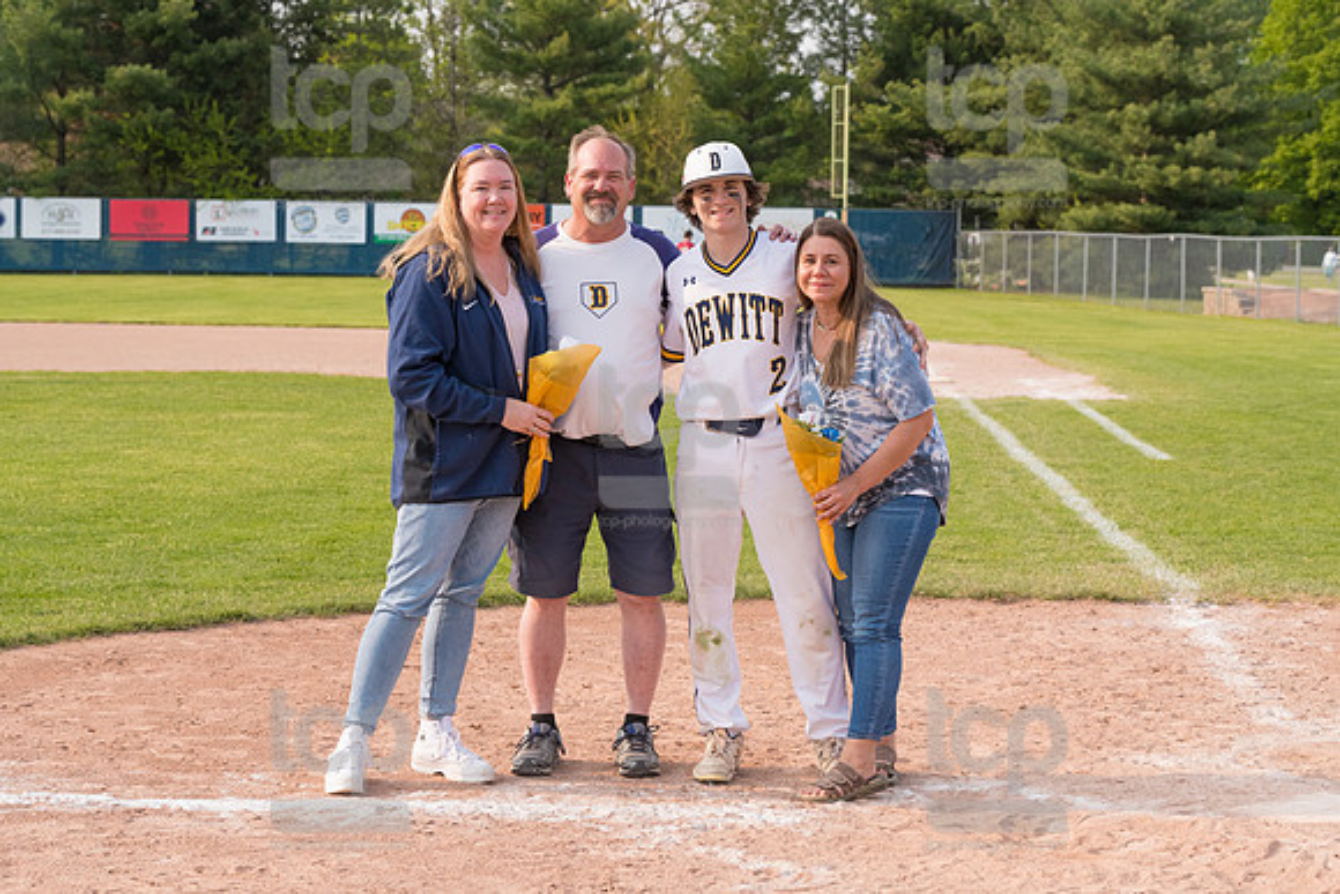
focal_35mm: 90
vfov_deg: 15.2
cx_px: 670
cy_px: 447
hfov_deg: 22.6
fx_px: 3351
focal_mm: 90
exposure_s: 1/1000
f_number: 7.1
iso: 800
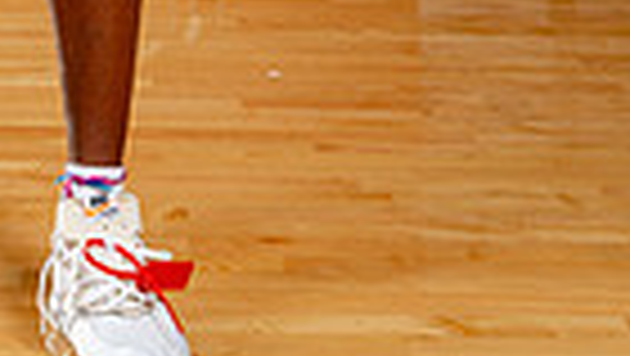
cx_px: 25
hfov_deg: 19.3
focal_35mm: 108
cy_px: -523
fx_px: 1806
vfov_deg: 9.8
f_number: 5.6
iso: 100
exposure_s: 1/125
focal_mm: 32
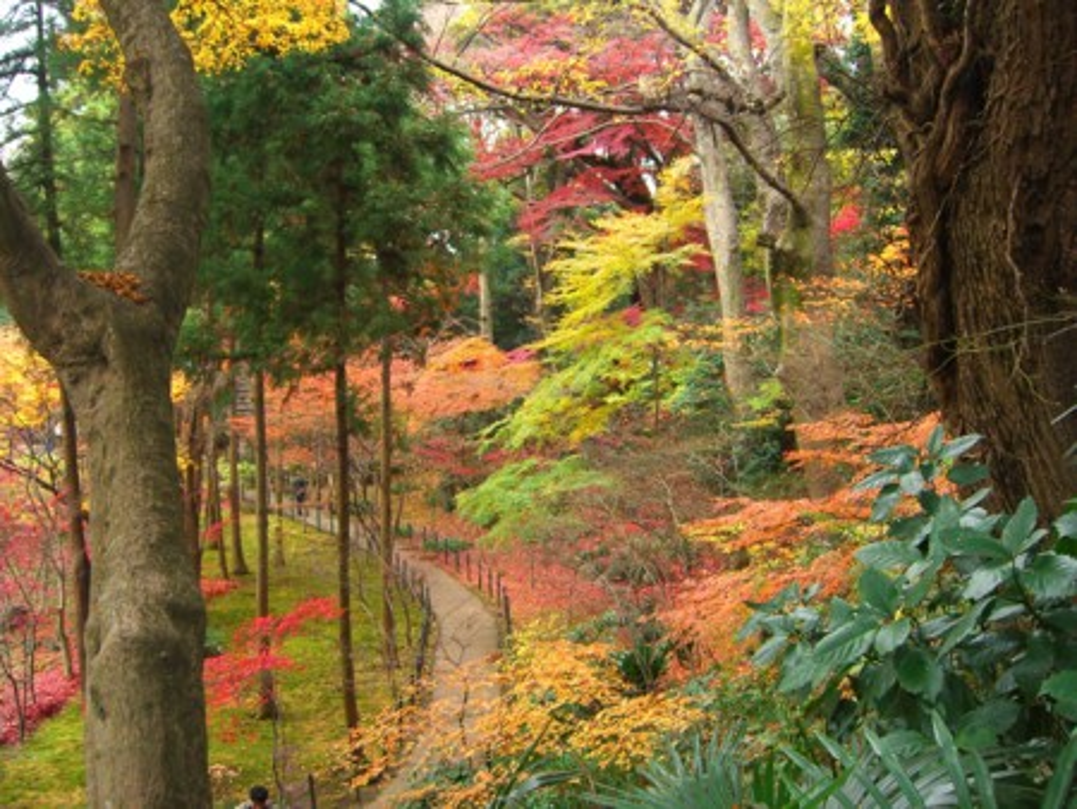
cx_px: 538
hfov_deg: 49.0
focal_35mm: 38
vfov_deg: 37.8
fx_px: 1183
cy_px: 404
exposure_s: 1/80
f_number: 2.8
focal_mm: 7.9
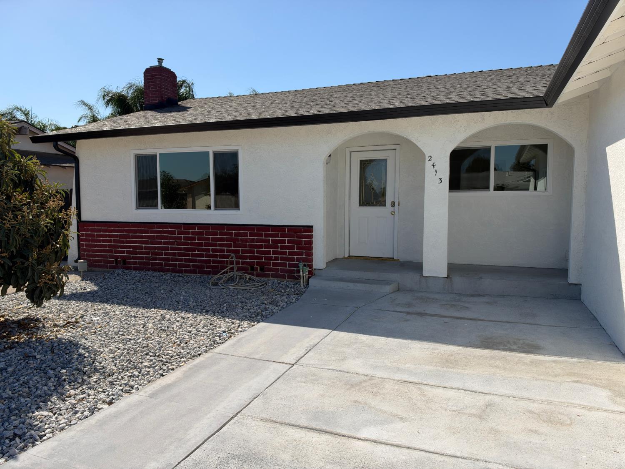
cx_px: 312
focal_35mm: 24
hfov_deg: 71.6
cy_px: 234
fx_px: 433
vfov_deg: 56.8
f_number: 4
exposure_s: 1/1242
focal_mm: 6.93
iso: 80
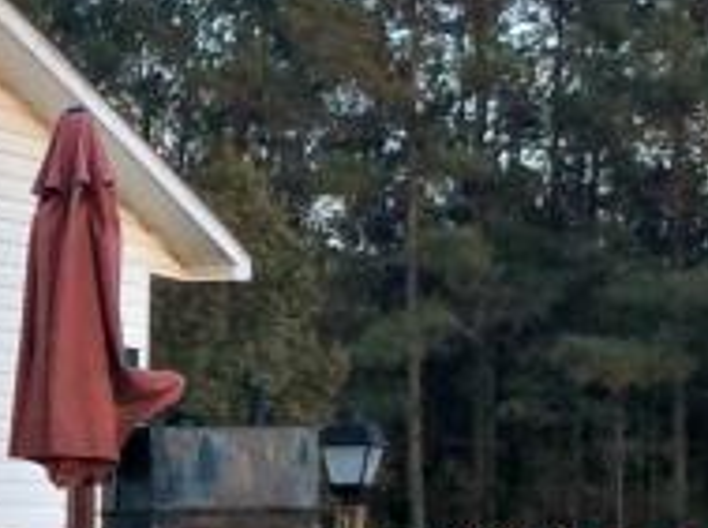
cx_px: -922
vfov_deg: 8.4
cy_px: 700
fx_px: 3552
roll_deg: -0.4
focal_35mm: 174
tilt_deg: -2.9
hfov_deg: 10.1
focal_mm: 3.3
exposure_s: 1/60
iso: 32
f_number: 2.4
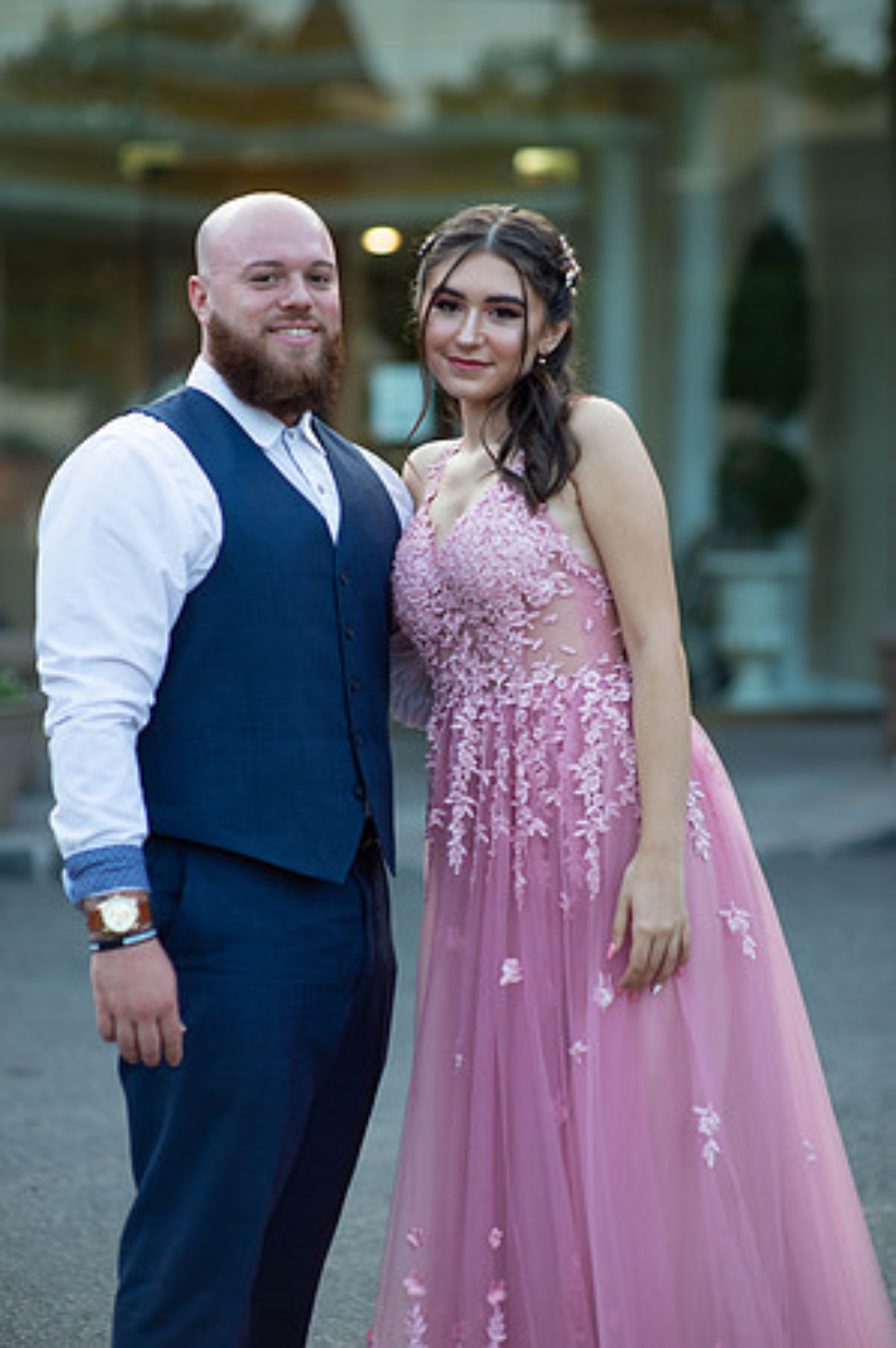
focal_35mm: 85
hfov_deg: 16.0
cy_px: 674
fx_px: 3180
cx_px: 448
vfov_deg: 23.9
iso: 250
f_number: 2
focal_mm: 85
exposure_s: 1/800
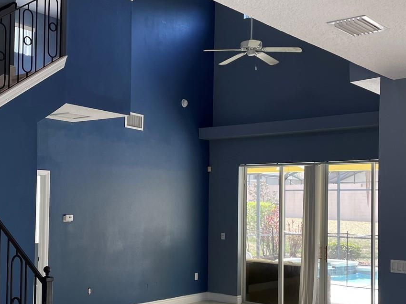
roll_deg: -1.3
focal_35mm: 49
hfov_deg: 38.8
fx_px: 575
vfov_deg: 29.5
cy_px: 194
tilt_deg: +1.2
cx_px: 175
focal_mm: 4.2
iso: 32
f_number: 1.6
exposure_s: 1/120
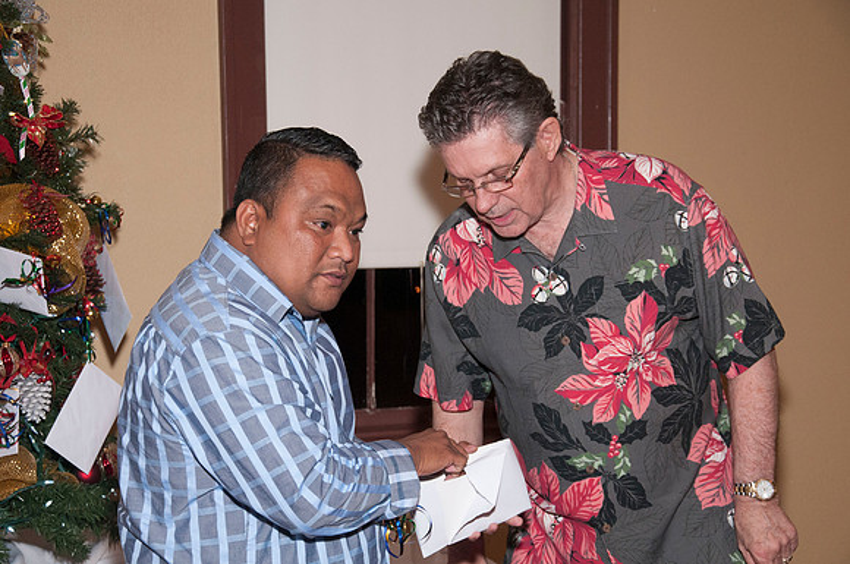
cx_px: 425
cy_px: 282
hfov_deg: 26.0
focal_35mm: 78
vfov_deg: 17.4
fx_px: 1839
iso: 800
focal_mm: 52
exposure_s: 1/80
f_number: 5.6
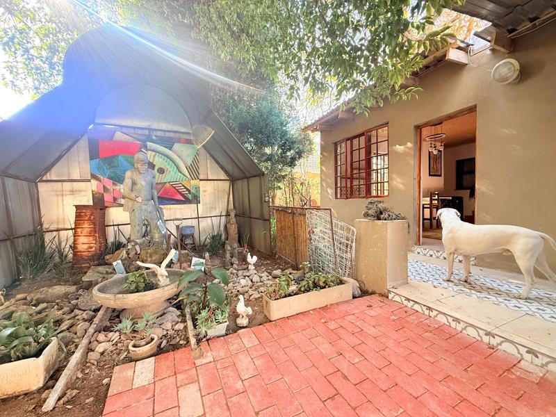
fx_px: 225
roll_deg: +0.4
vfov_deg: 85.7
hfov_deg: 102.1
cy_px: 208
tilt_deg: -0.3
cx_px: 278
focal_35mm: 14
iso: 200
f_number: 2.2
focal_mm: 2.22
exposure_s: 1/99
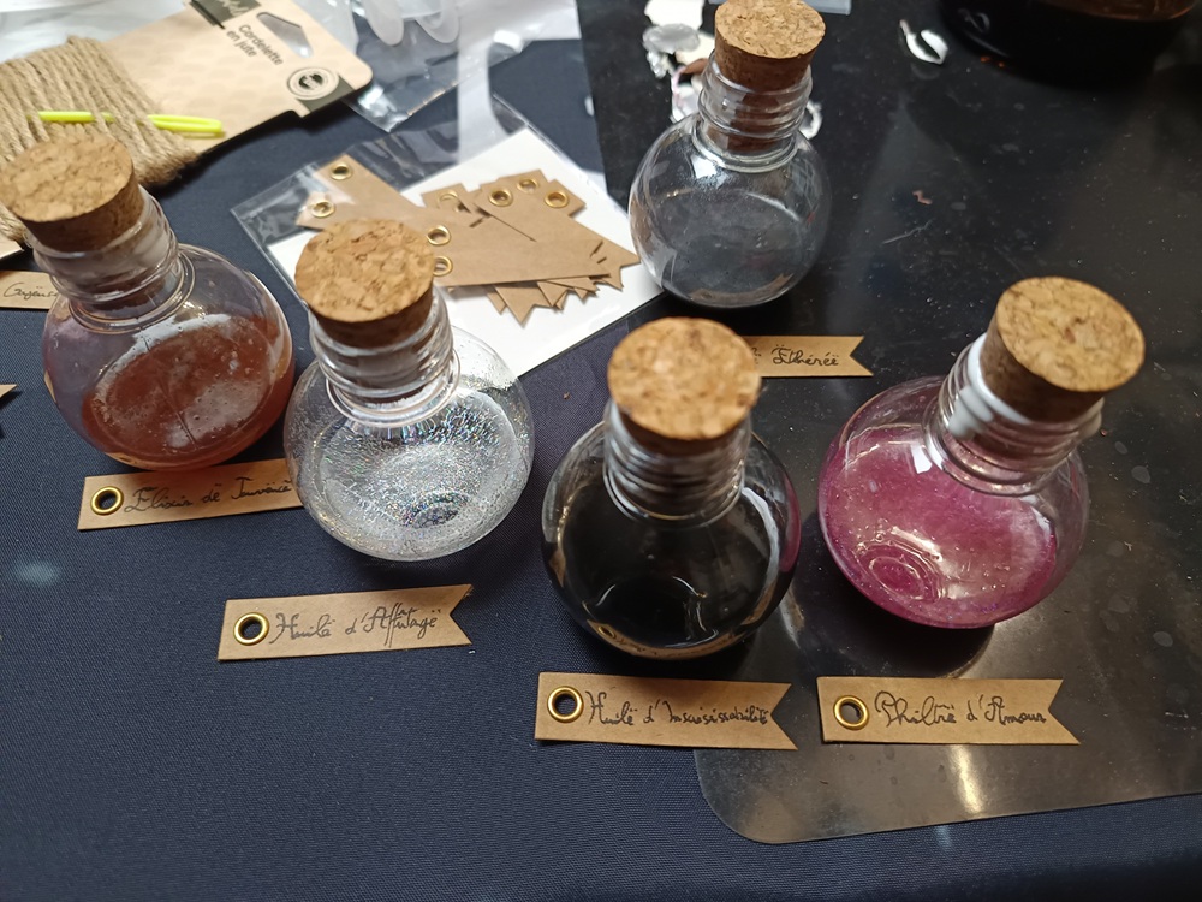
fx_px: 833
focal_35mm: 24
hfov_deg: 71.6
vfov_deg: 56.8
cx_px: 601
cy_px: 451
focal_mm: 5.31
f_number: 1.7
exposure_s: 1/50
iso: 963
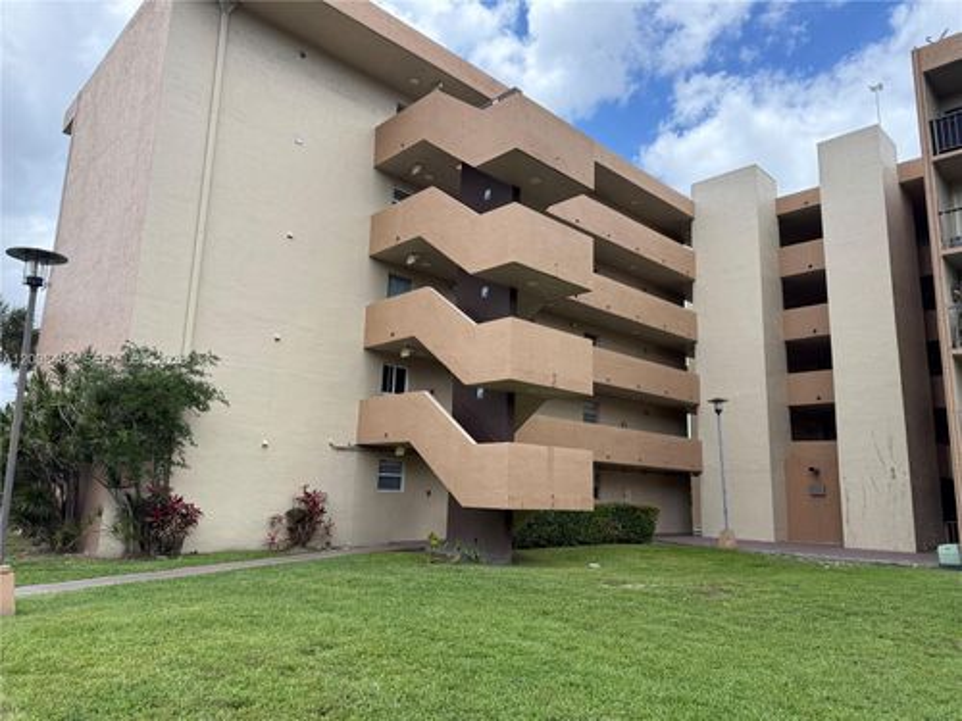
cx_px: 481
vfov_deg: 56.8
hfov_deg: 71.6
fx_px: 667
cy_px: 360
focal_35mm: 24
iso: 100
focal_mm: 6.76
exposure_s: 1/2445
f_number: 1.78
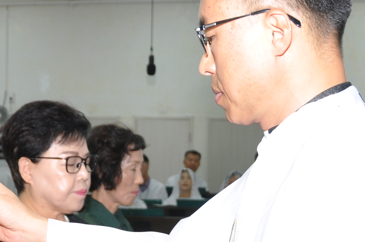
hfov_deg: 21.2
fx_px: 972
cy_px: 249
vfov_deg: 14.0
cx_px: 235
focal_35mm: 96
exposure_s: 1/60
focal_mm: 20
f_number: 4
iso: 400
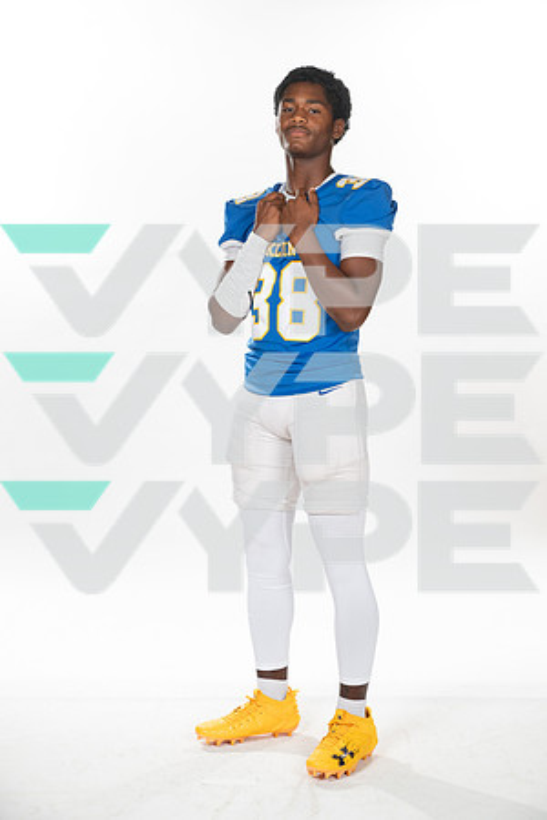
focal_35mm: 60
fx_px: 1367
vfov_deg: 33.4
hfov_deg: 22.6
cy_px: 410
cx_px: 274
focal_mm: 60
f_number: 7.1
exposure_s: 1/320
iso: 800
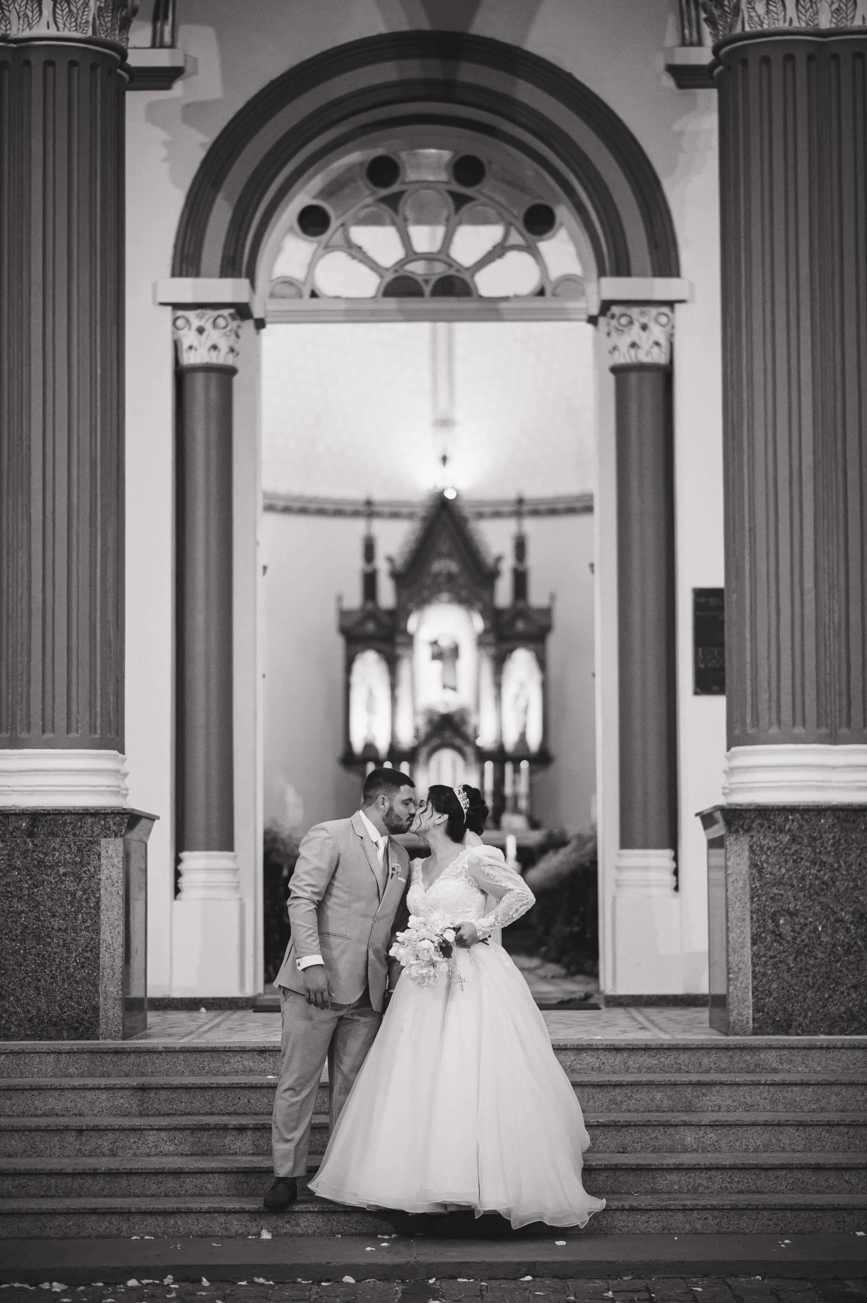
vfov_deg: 23.9
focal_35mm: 85
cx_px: 434
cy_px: 652
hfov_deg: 16.1
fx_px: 3074
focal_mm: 85
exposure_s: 1/800
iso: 1250
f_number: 1.8
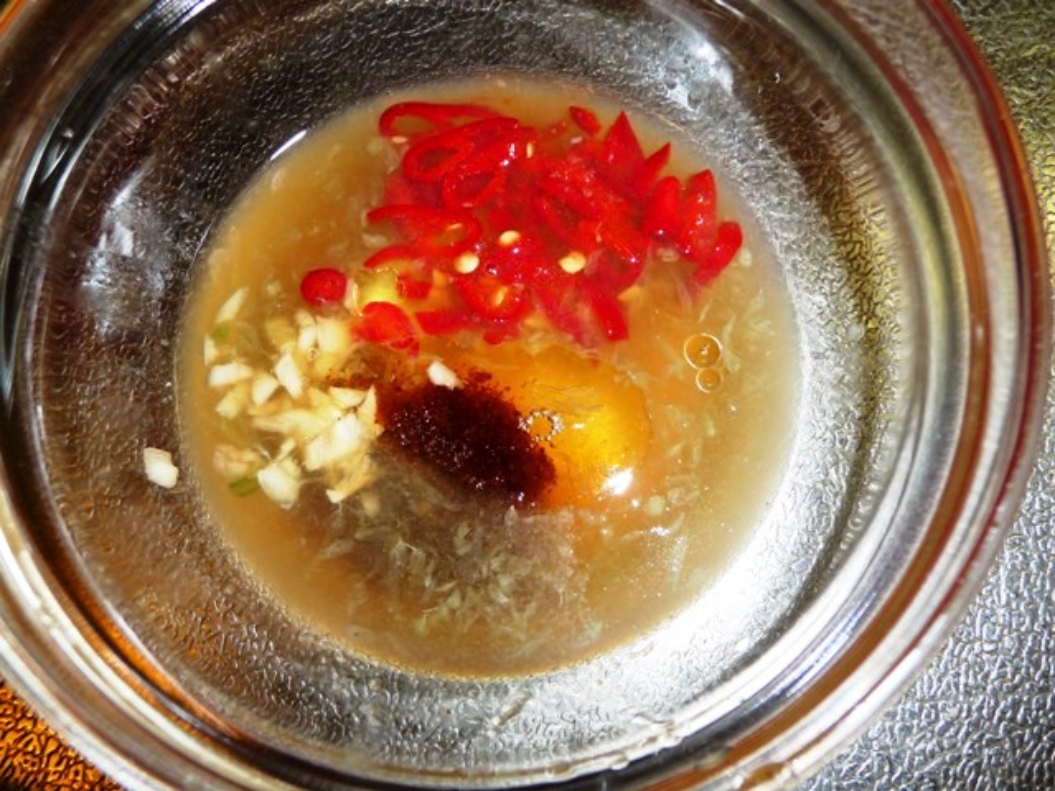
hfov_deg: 56.8
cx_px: 528
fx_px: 975
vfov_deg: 44.2
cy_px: 396
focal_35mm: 32
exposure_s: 1/30
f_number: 3.5
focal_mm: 5.3
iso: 100
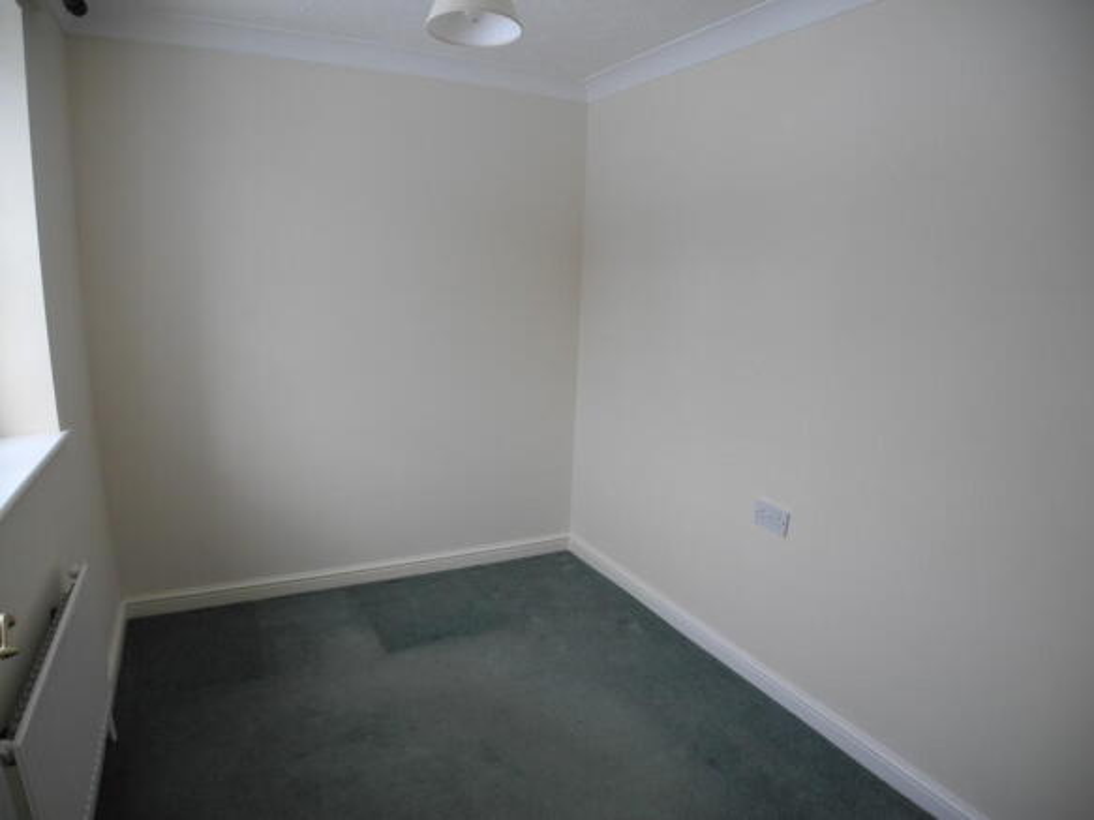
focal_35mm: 28
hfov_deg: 63.5
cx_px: 547
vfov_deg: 49.7
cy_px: 410
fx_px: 885
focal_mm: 6
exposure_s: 1/45
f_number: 2.8
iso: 100
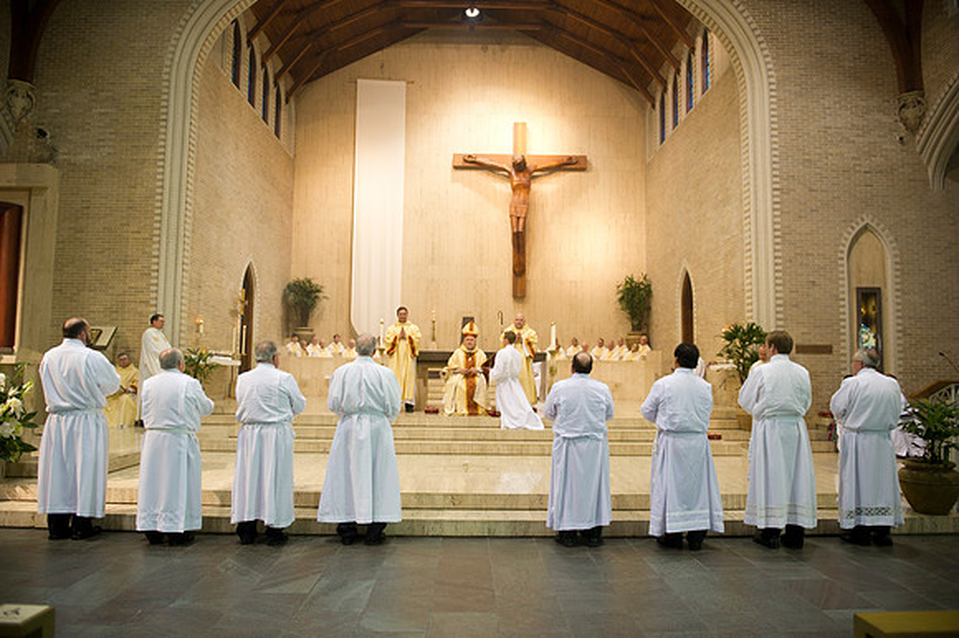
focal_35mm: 24
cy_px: 319
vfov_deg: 53.1
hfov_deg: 73.8
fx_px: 639
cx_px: 480
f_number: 2.8
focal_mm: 24
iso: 2000
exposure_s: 1/125
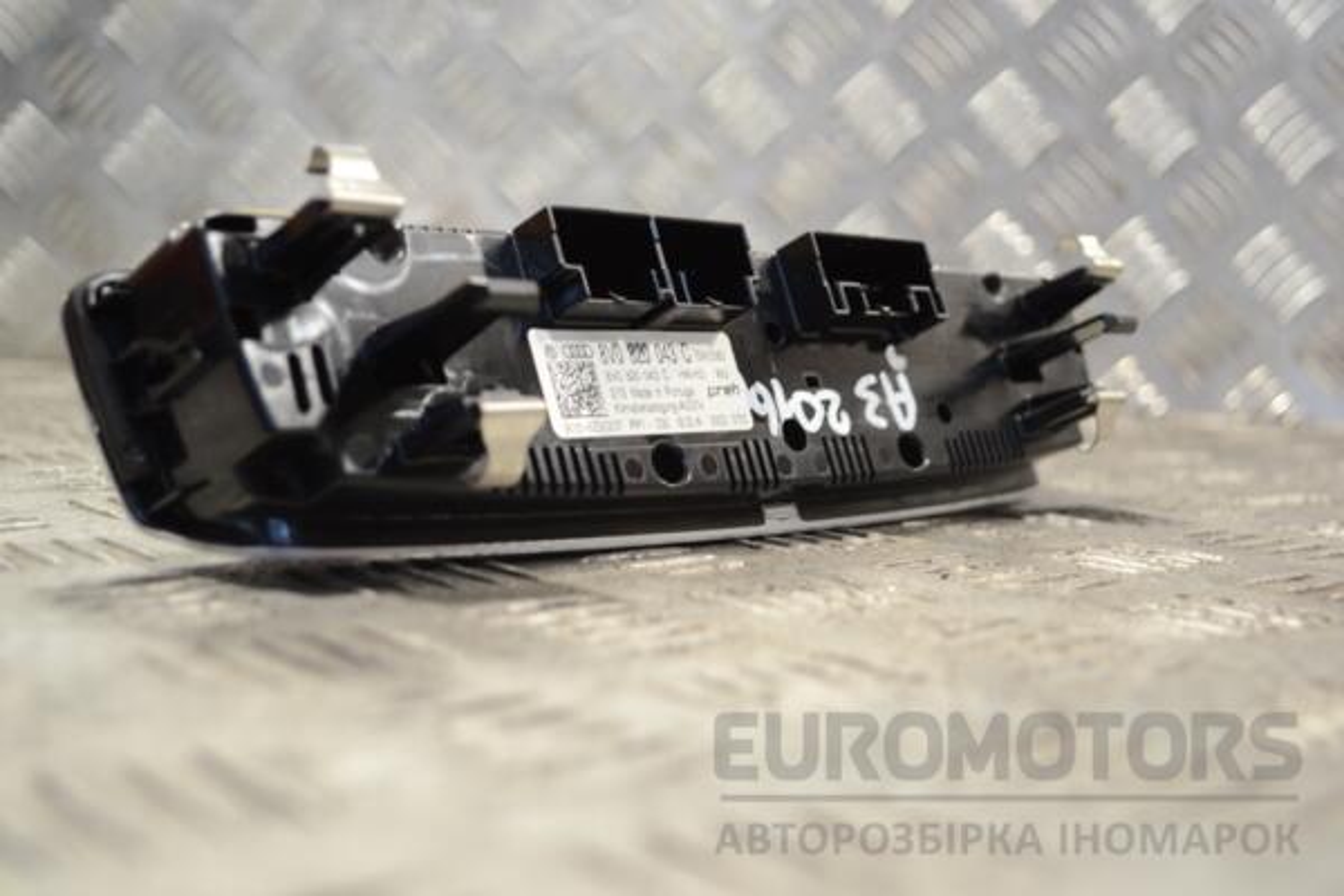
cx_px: 672
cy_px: 448
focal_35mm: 45
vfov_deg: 29.9
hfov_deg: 43.6
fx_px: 1680
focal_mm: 30
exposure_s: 1/30
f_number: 4.5
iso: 250
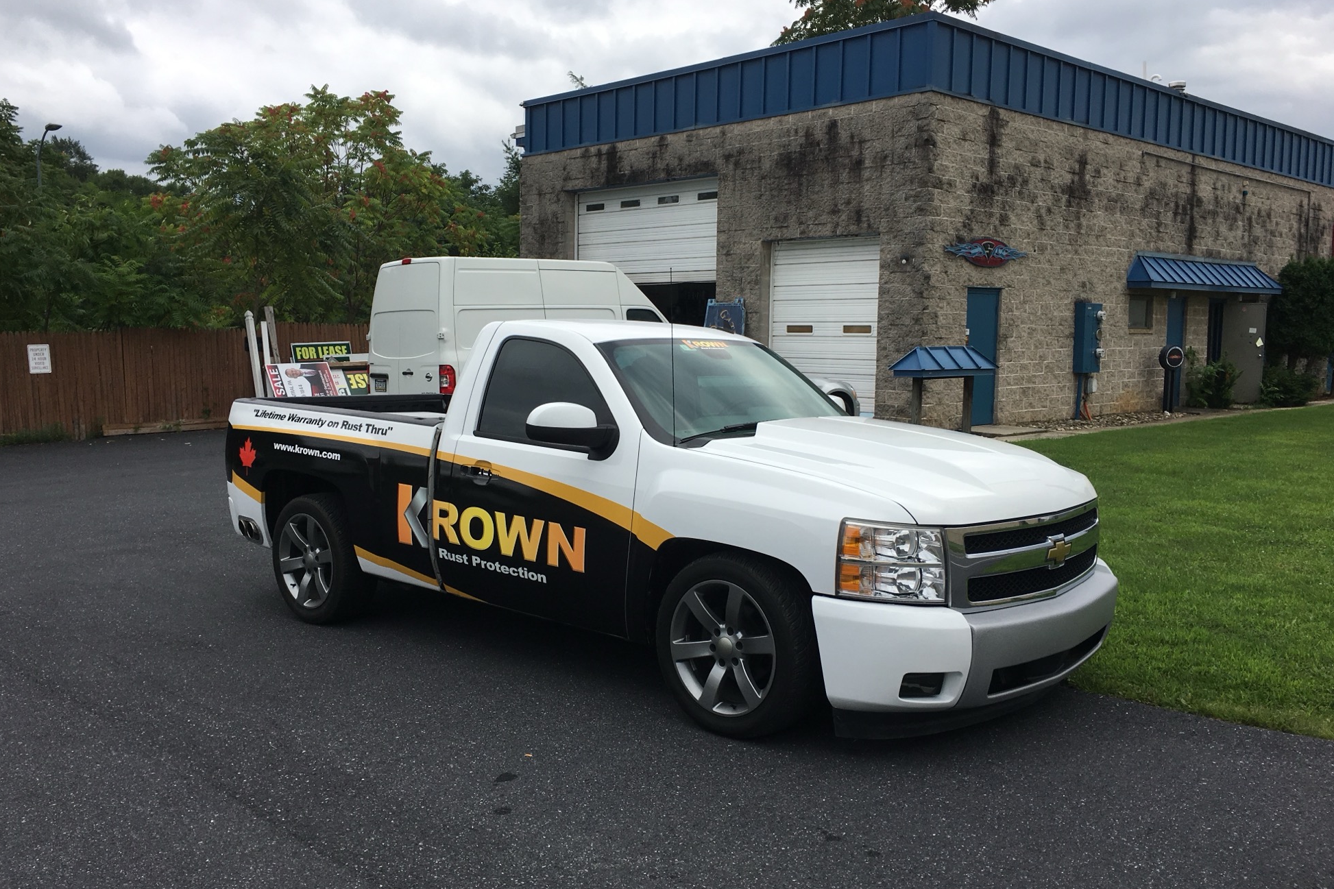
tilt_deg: -6.3
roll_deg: -1.3
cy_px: 455
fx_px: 1149
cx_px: 651
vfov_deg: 42.3
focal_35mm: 31
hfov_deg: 60.3
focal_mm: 4.15
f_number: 2.2
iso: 25
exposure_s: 1/1789
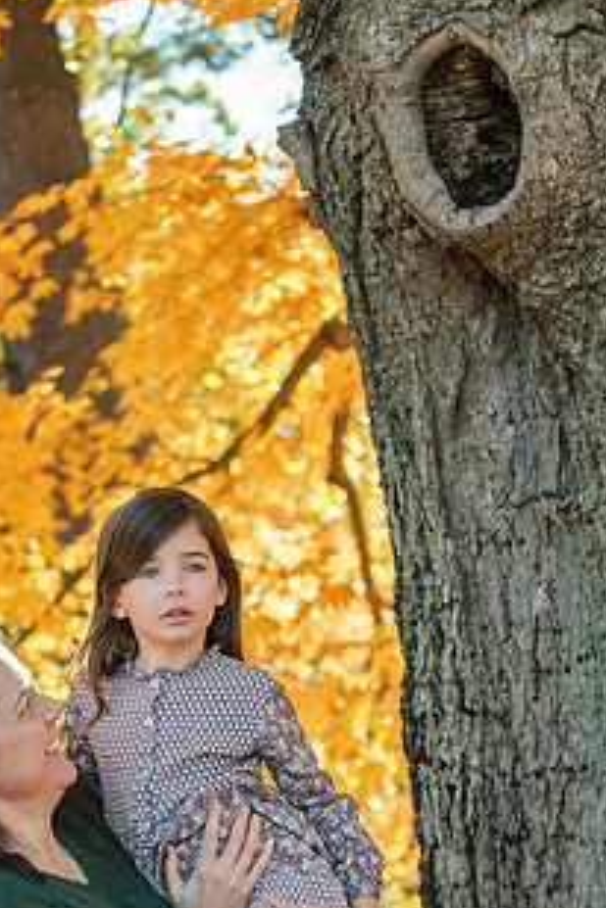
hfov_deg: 13.4
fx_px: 2575
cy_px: 629
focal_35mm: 102
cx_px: 271
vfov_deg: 19.9
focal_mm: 70
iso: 500
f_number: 4
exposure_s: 1/640
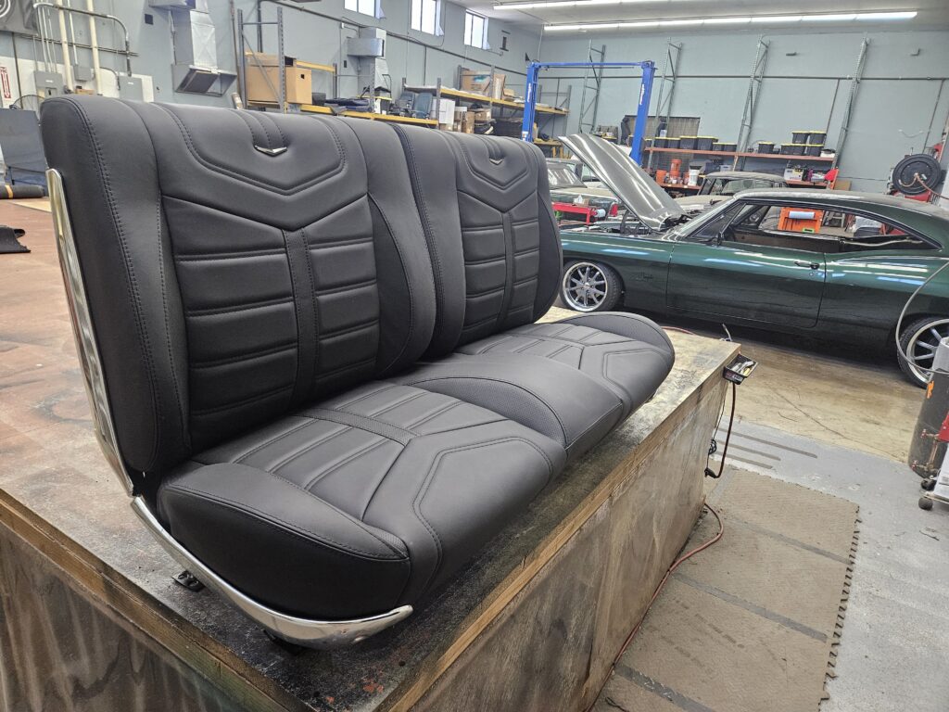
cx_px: 474
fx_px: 631
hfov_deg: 73.9
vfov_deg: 58.9
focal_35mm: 23
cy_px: 356
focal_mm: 5.4
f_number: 1.8
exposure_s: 1/120
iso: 640
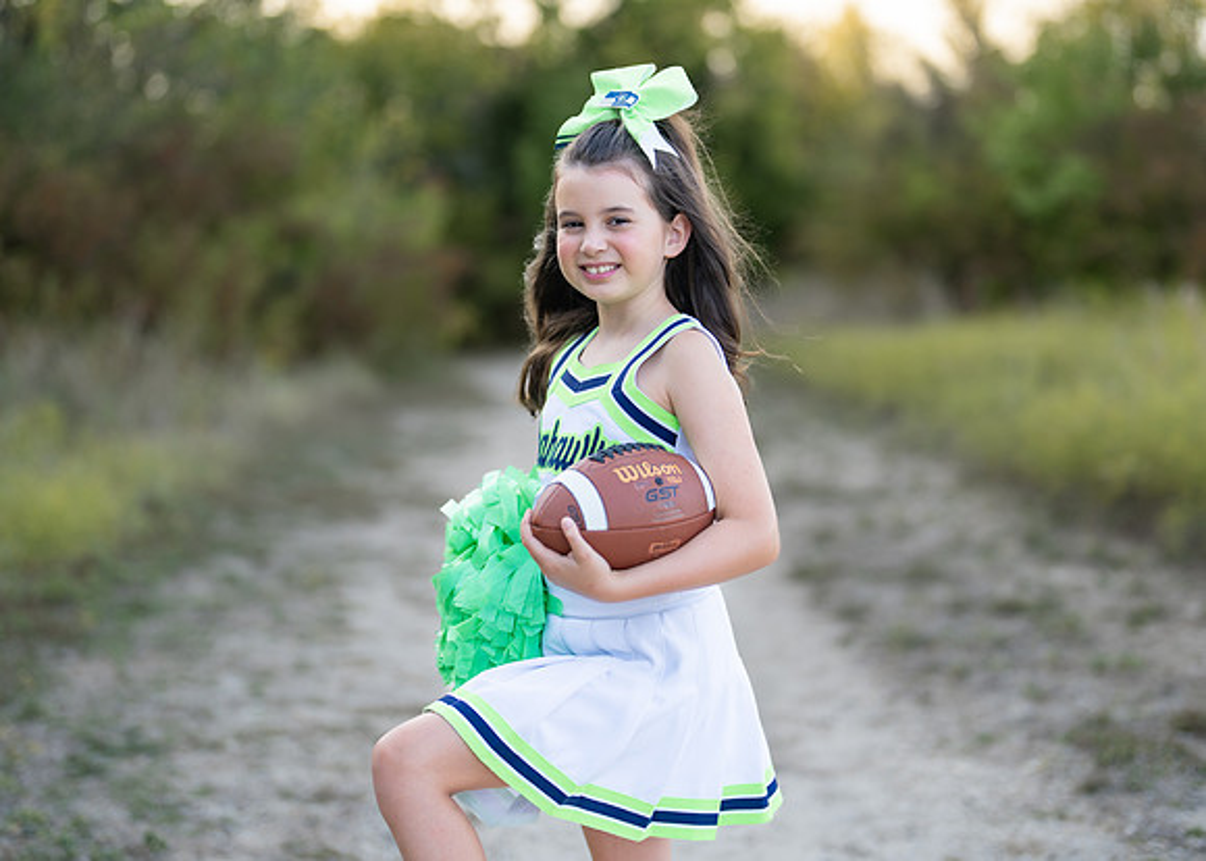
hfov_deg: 32.6
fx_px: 2064
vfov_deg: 23.5
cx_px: 635
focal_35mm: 60
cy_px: 386
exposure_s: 1/1000
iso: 100
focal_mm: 50
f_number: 1.2
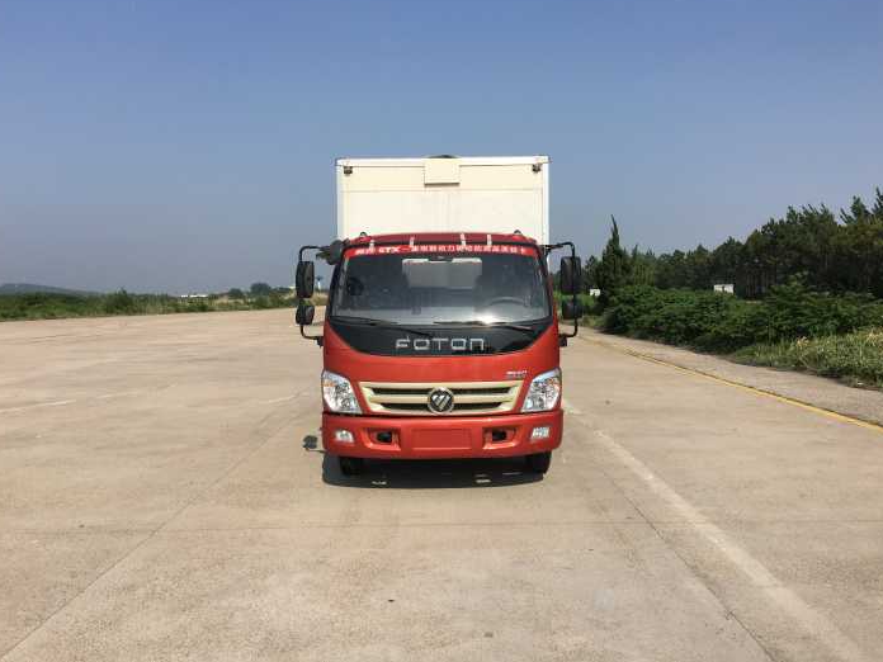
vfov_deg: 46.8
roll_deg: +0.8
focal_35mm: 30
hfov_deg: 60.0
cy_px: 323
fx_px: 765
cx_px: 442
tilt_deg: -0.2
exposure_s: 1/1972
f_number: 2.2
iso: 25
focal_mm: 4.15
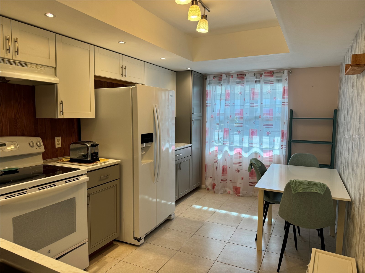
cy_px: 136
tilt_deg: -5.1
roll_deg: -0.1
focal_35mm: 24
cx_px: 182
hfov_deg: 71.6
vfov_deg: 56.8
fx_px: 253
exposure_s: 1/169
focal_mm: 6.86
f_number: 1.78
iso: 64
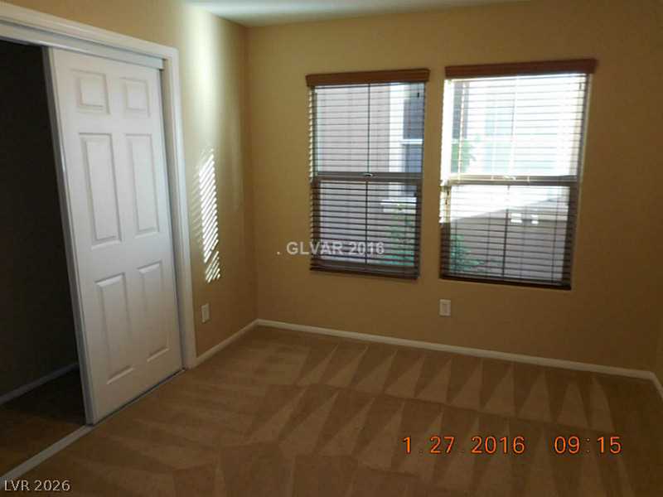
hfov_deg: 69.4
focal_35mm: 25
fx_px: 479
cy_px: 248
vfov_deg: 54.9
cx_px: 332
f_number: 3.3
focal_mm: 4.5
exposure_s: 1/30
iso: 320
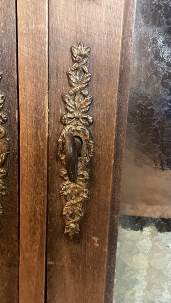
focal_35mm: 38
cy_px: 152
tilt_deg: -16.3
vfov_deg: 52.8
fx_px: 306
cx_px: 61
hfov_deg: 31.0
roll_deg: -1.1
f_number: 1.6
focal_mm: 4.2
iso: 500
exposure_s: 1/25
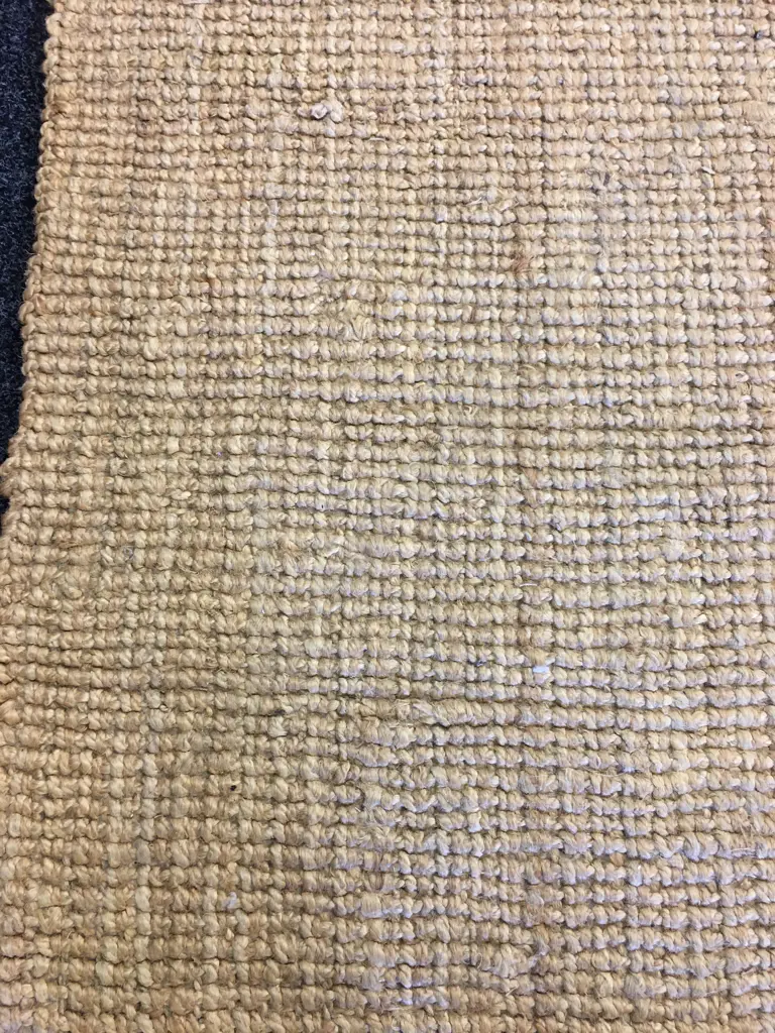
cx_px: 388
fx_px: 866
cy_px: 516
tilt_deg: -78.3
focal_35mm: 29
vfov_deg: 61.7
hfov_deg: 48.2
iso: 50
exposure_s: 1/17
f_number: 2.2
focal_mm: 4.15
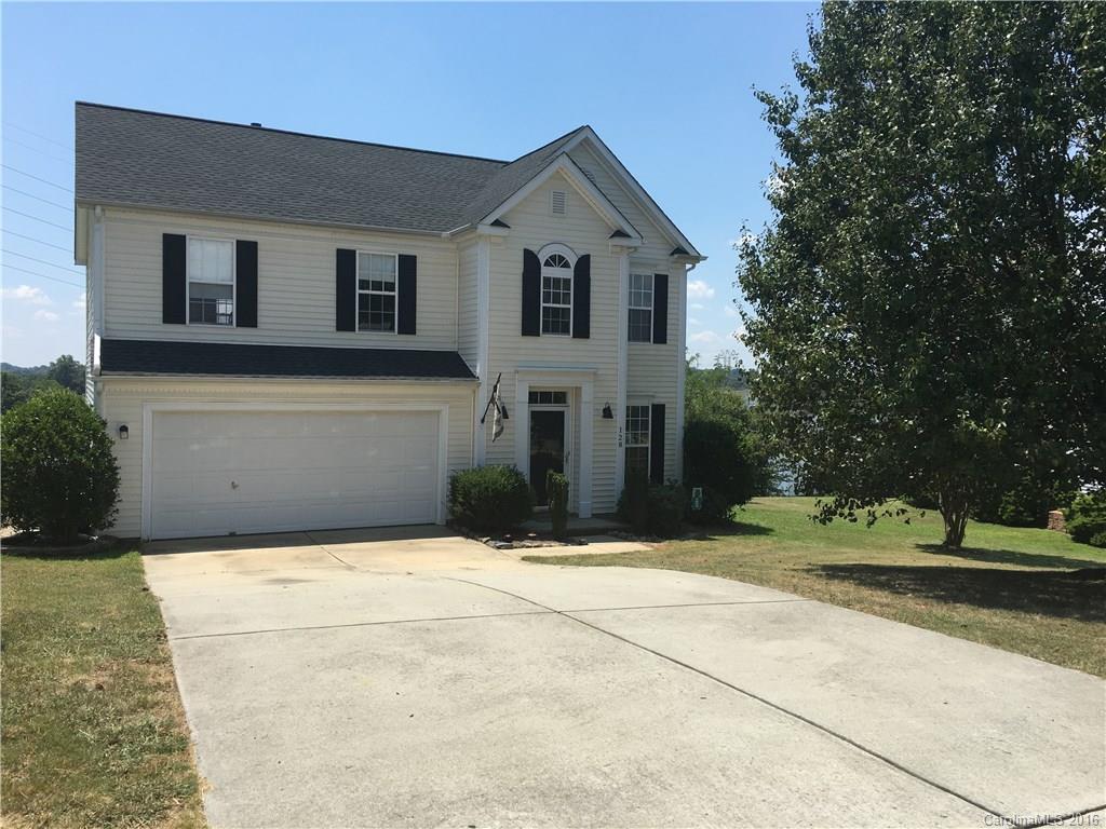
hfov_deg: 61.7
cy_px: 414
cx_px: 553
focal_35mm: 29
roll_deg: -0.6
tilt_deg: -1.6
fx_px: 927
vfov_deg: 48.2
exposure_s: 1/1570
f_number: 2.2
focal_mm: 4.15
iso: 25
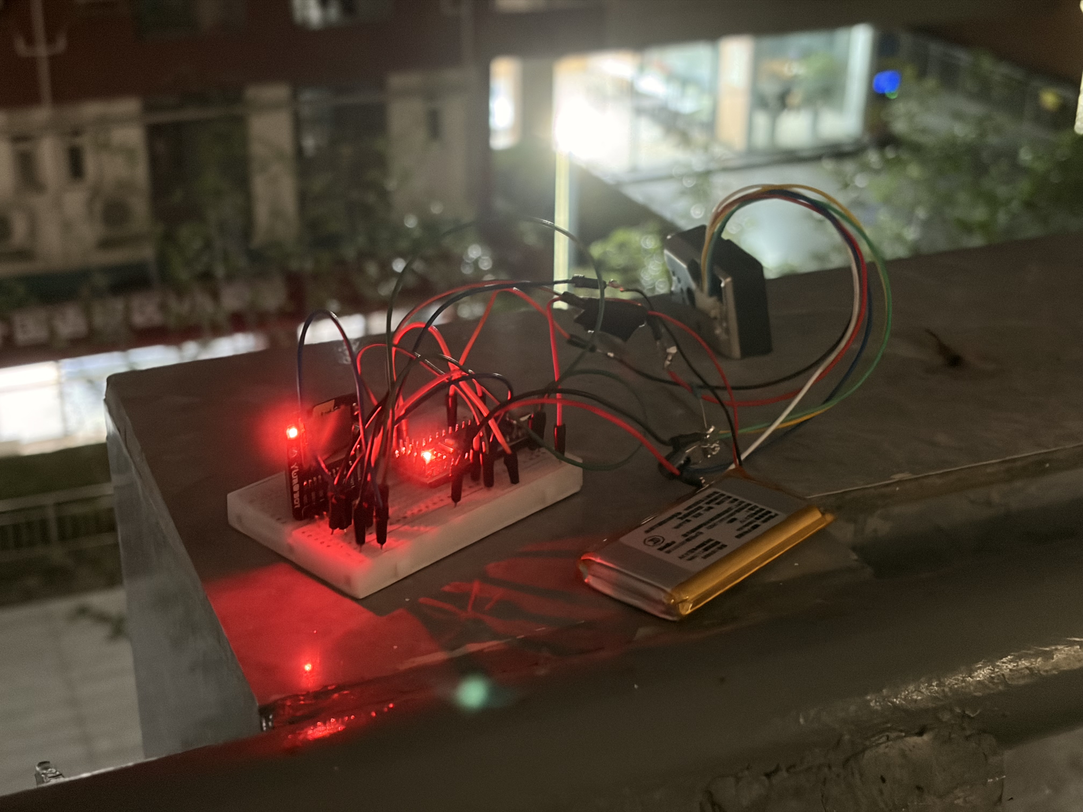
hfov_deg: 36.8
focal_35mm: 52
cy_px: 406
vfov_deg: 28.0
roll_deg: +0.5
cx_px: 542
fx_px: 1627
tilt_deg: -24.5
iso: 500
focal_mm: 5.96
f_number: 1.6
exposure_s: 1/17
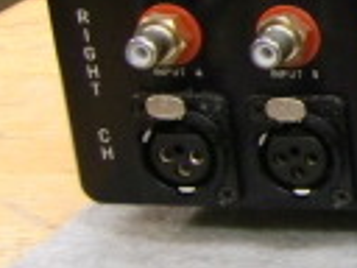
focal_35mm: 140
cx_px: 884
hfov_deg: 11.4
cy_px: 8
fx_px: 1444
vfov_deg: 10.5
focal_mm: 4.9
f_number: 2.6
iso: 320
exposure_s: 1/60
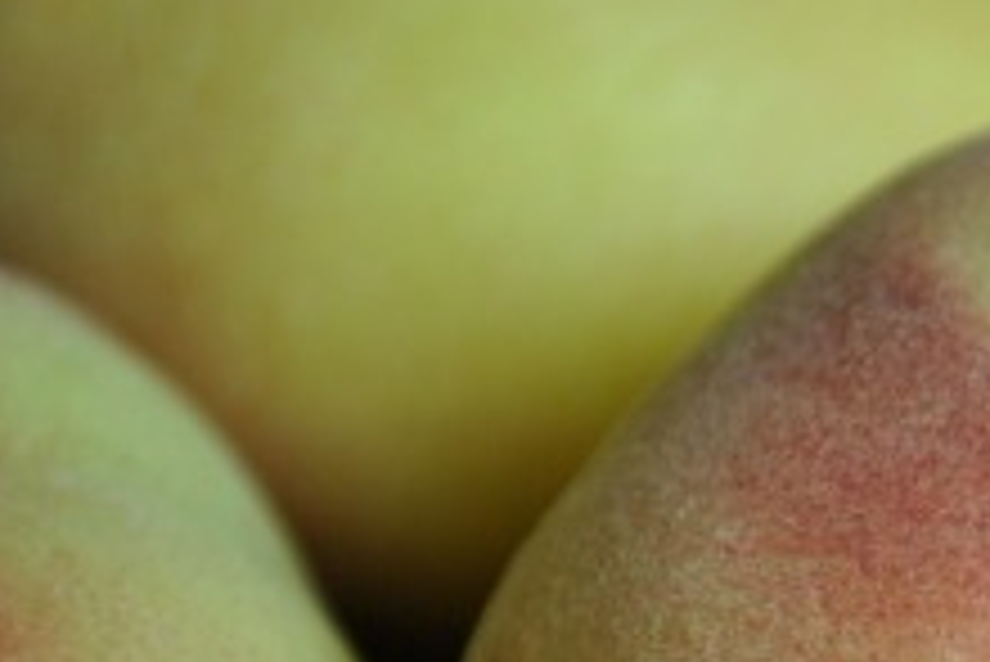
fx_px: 5073
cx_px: 1332
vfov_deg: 7.4
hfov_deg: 10.9
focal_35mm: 184
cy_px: 784
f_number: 5.3
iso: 220
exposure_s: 1/60
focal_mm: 45
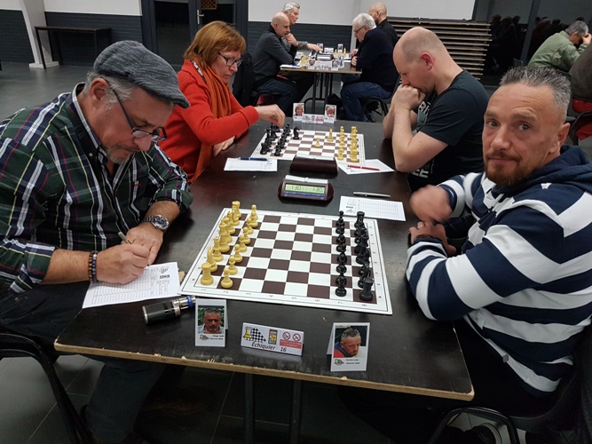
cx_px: 296
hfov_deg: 67.3
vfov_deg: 53.0
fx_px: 445
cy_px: 222
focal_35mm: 26
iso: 125
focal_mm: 4.2
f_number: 1.7
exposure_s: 1/50
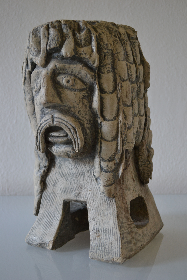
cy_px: 140
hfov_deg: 31.9
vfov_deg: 46.4
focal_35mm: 42
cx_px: 94
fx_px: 327
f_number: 4.5
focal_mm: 28
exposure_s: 1/15
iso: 400
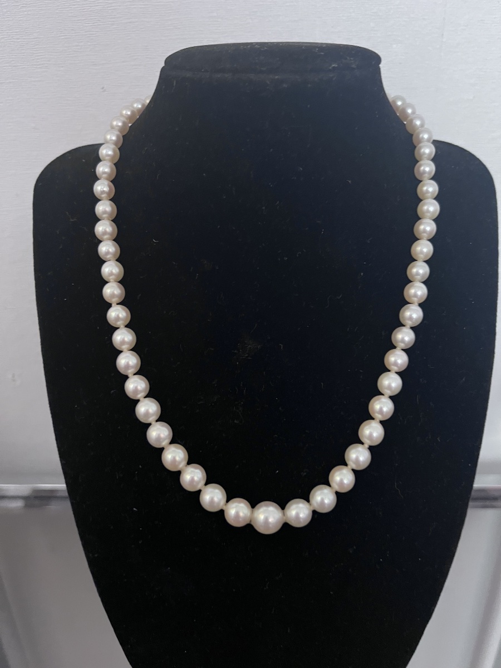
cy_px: 334
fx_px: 502
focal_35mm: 26
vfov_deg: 67.3
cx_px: 250
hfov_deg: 53.1
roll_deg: +1.9
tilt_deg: -22.7
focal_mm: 5.7
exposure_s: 1/25
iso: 500
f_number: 1.5
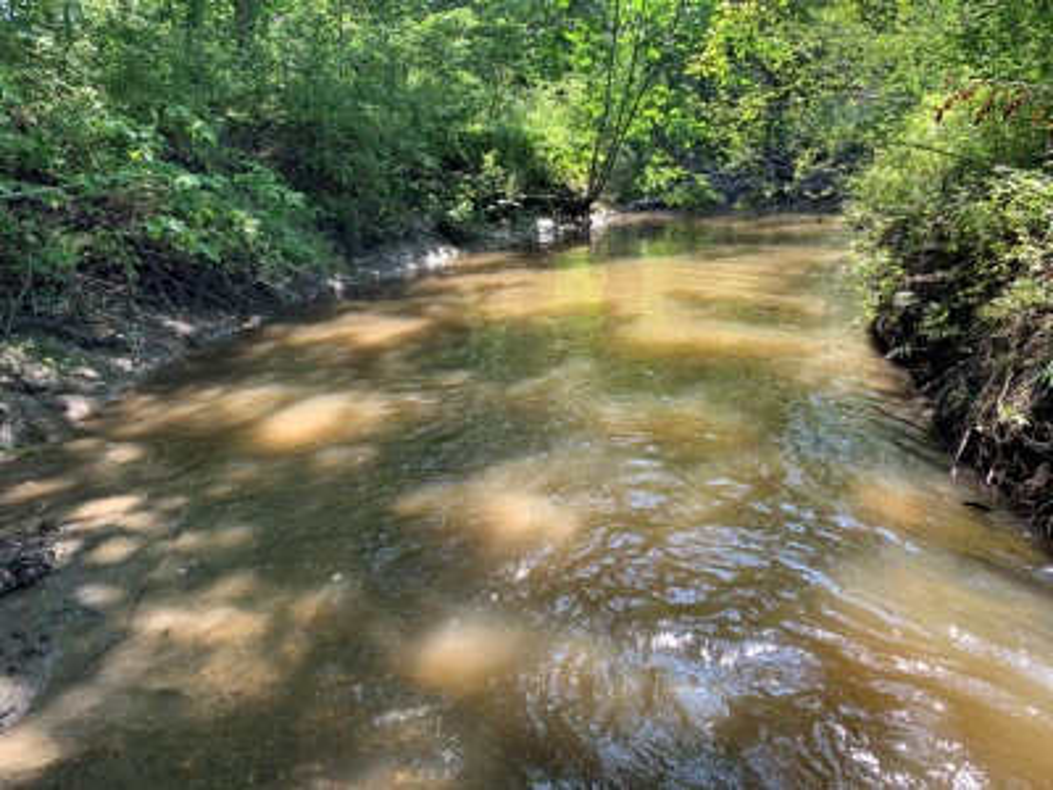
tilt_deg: -15.5
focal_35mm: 26
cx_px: 526
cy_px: 395
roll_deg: +2.7
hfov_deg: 67.3
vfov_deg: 53.1
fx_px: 791
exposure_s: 1/164
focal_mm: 4.25
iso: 25
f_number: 1.8
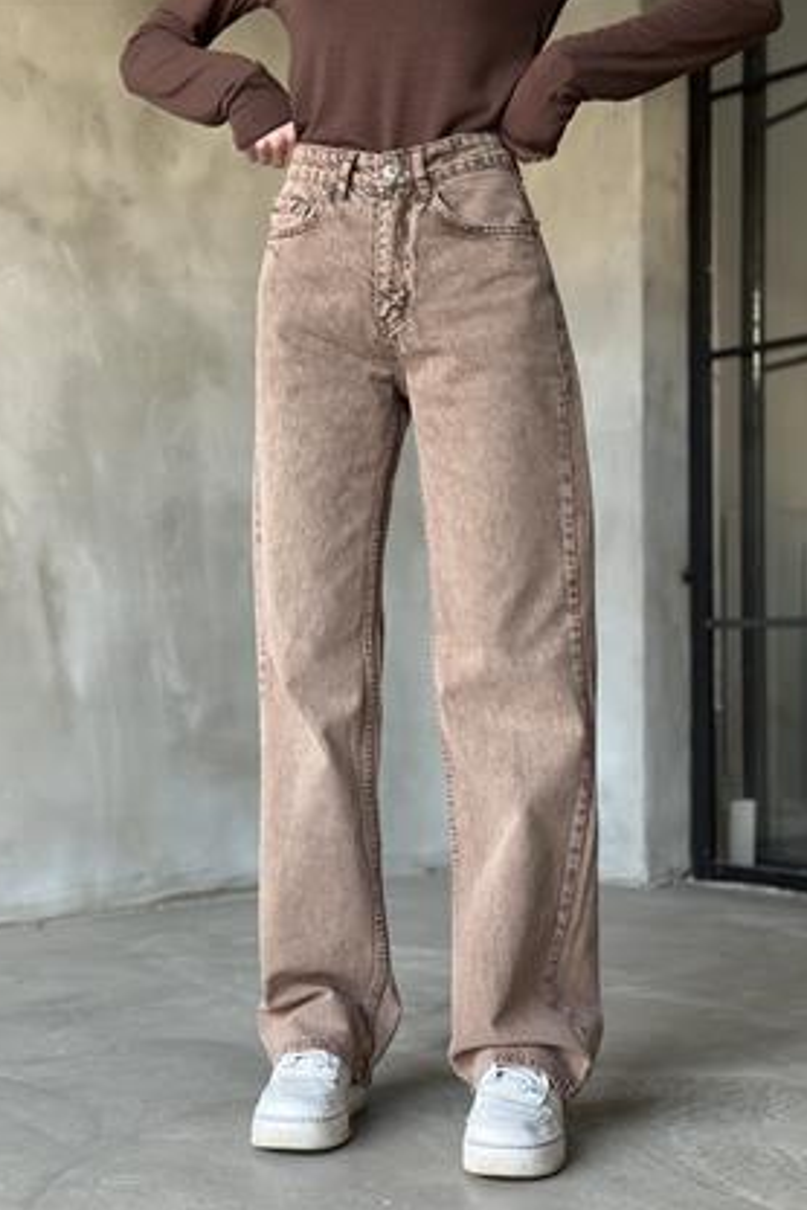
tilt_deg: +1.7
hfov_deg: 26.5
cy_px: 604
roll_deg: -0.1
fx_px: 1715
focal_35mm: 51
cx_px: 418
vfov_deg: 38.9
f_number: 1.78
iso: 320
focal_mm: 6.86
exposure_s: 1/60
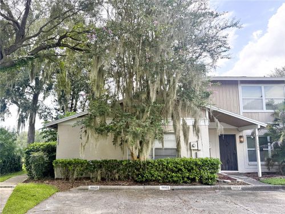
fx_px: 198
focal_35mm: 24
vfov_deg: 56.8
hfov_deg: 71.6
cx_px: 142
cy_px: 107
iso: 100
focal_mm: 6.76
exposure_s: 1/813
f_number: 1.78
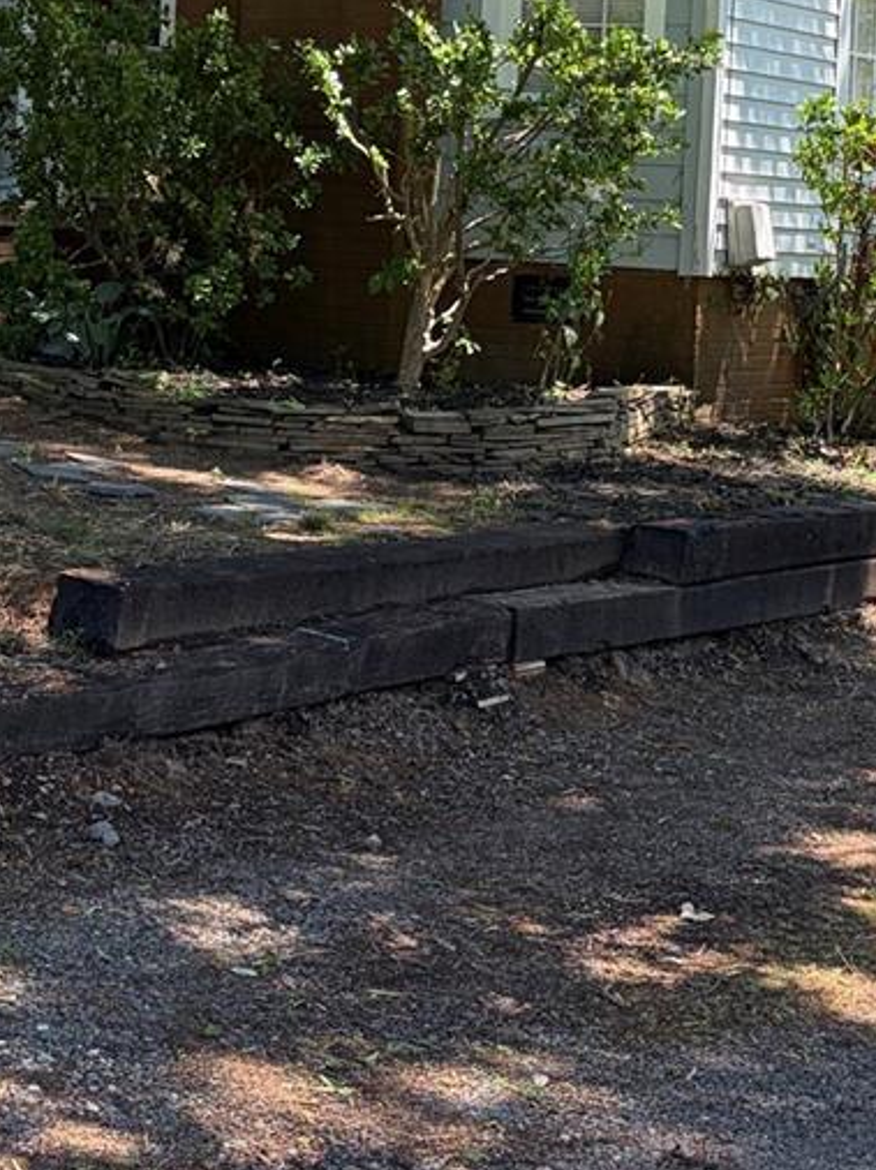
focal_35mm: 79
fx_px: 2668
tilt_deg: +2.4
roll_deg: -2.9
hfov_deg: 18.5
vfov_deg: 24.0
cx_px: 656
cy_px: 102
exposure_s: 1/552
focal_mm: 5.96
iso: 64
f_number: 1.6
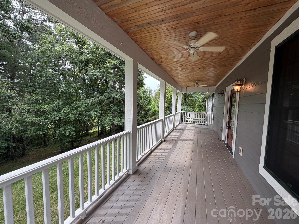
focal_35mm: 14
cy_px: 112
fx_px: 121
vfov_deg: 85.7
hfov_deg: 102.1
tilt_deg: -5.2
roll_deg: -1.0
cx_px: 150
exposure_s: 1/142
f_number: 2.2
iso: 40
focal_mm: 2.22
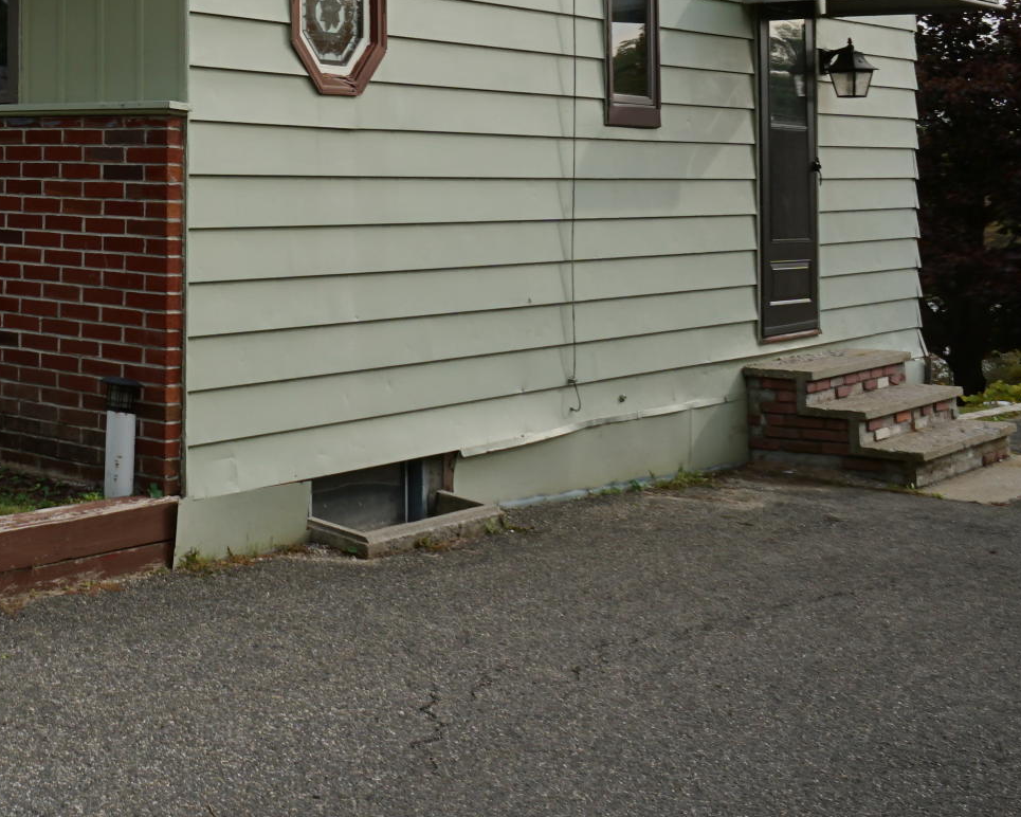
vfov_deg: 21.3
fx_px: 2115
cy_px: 63
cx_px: -122
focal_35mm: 70
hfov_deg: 25.1
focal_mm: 16
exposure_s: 1/100
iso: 100
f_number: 9
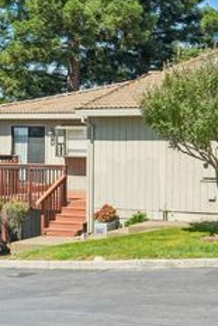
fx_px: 626
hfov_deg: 18.6
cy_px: 151
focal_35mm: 69
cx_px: 270
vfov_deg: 29.2
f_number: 8
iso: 400
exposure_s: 1/800
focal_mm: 32
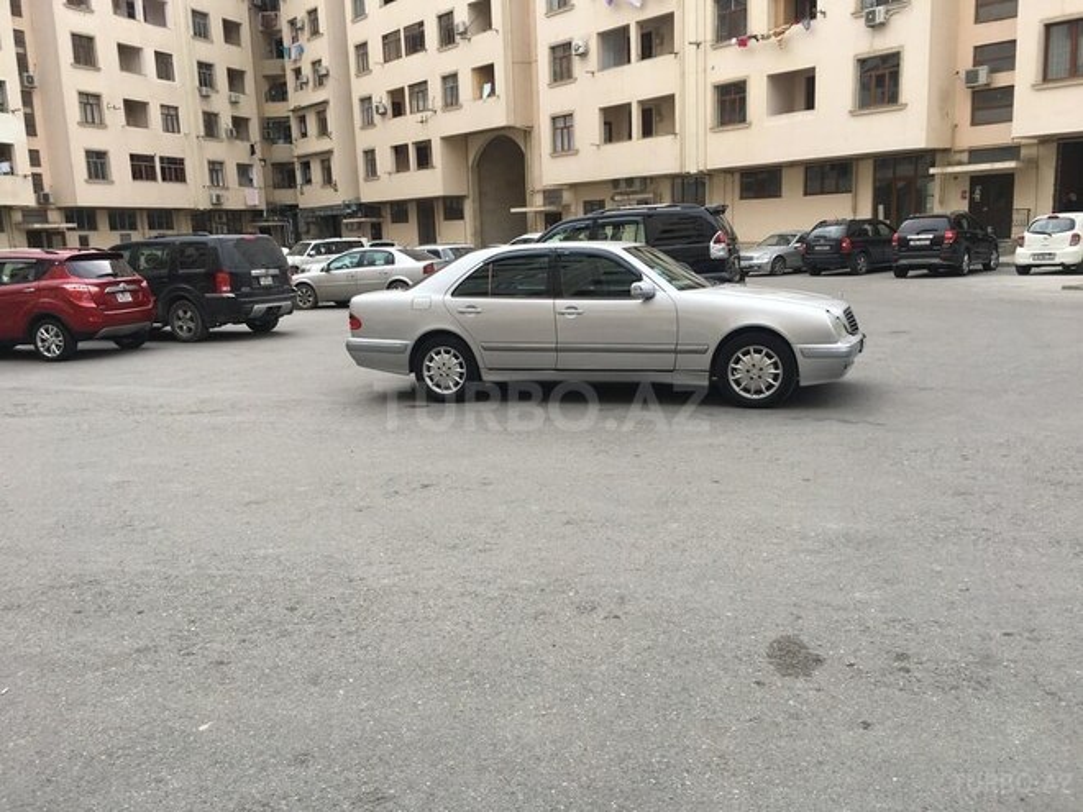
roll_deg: +1.6
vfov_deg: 48.2
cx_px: 542
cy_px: 406
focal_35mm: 29
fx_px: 907
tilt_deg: -10.9
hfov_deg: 61.7
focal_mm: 4.15
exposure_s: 1/693
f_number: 2.2
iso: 25
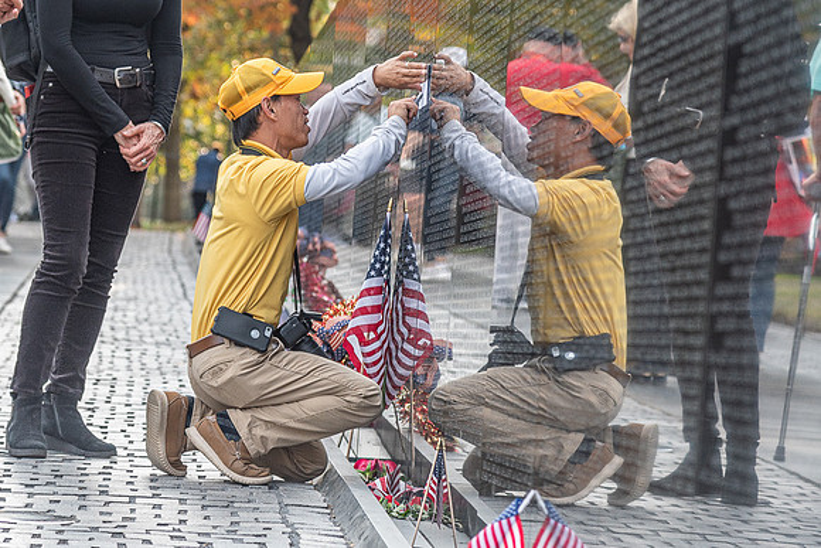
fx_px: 4212
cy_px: 129
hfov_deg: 11.1
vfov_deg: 7.4
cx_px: 385
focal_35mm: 185
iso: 500
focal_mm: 120
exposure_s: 1/400
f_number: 5
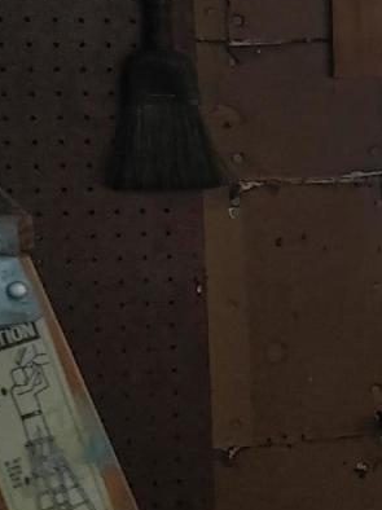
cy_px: 333
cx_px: 941
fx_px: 1944
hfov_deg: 9.8
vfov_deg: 14.9
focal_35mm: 132
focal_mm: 5.58
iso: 150
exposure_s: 1/40
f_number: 1.8
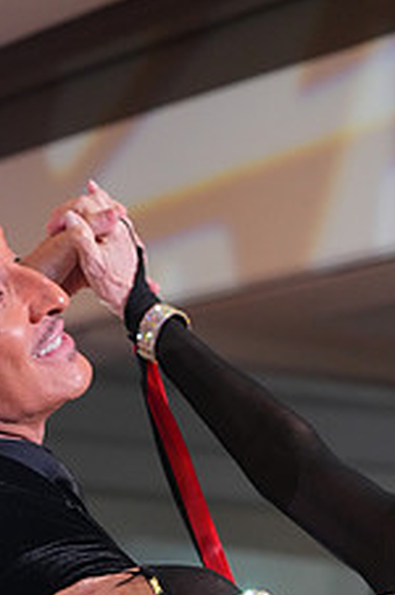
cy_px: 756
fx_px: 2971
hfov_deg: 7.6
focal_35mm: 180
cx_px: 320
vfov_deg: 11.2
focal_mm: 70
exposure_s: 1/250
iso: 3200
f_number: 4.5
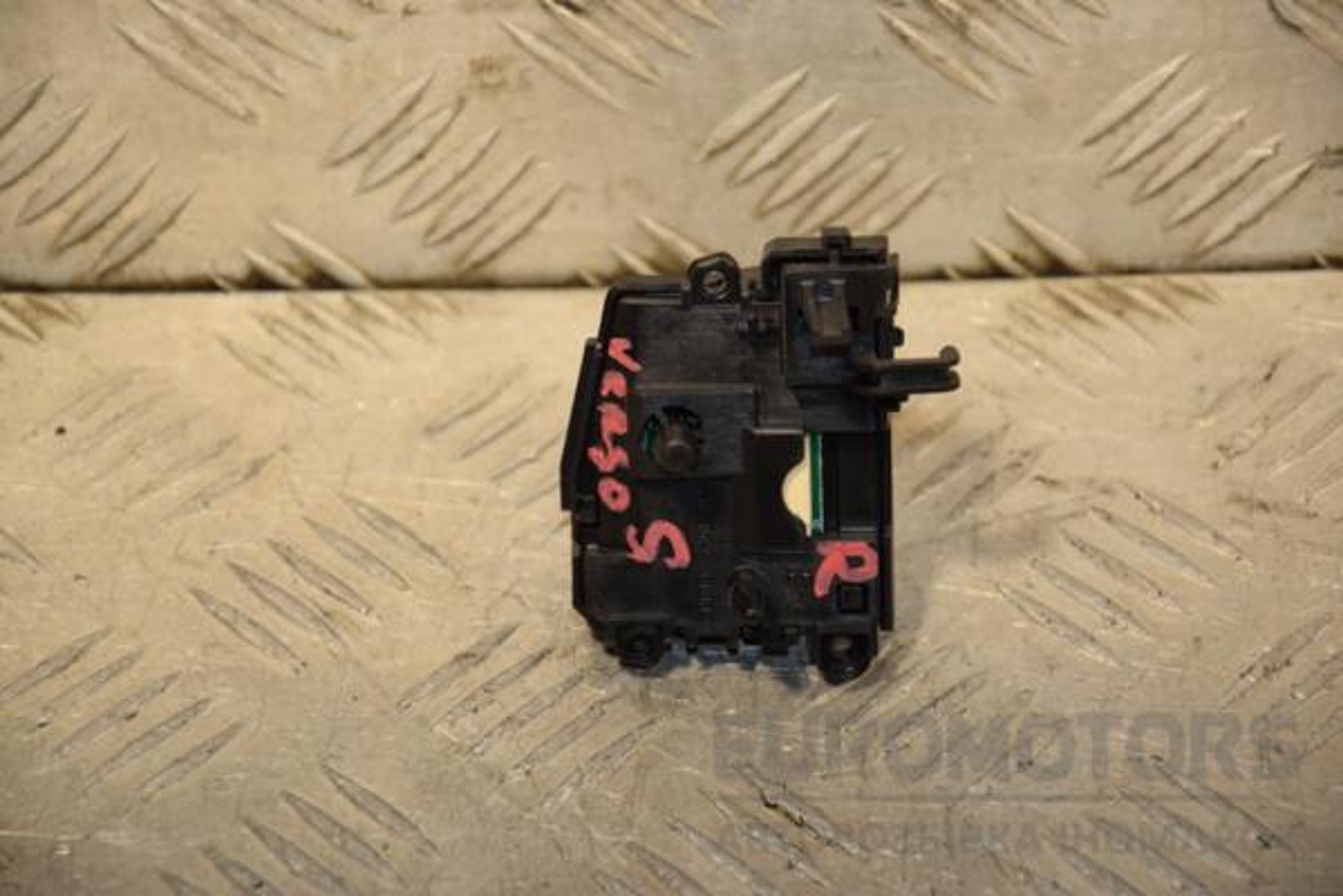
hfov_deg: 13.0
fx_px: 5875
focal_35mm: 158
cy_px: 448
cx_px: 672
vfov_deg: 8.7
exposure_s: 1/200
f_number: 5.6
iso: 800
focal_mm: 105
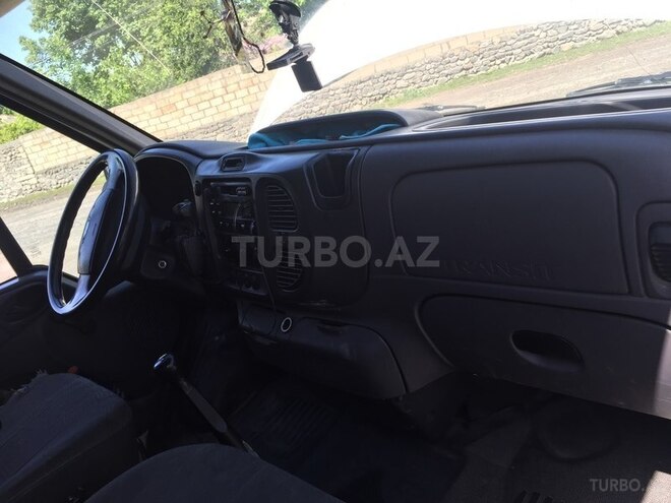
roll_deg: +17.2
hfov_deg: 61.7
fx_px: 562
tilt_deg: -18.5
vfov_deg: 48.2
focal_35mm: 29
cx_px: 336
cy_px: 252
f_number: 2.2
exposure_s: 1/425
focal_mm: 4.15
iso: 32
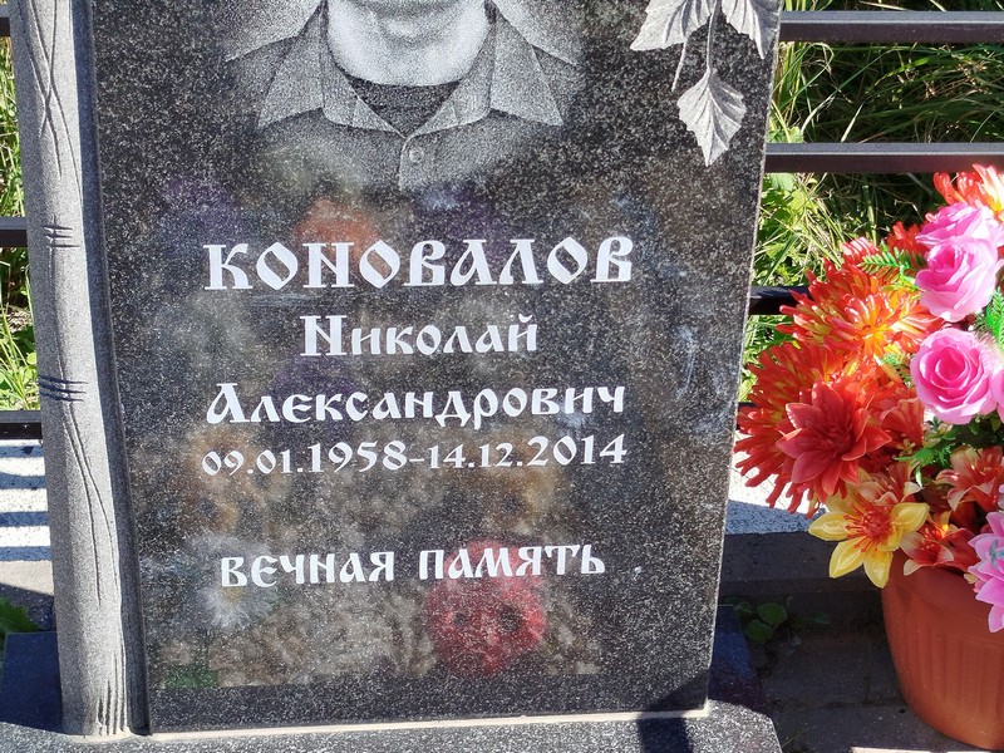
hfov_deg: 71.6
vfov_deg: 56.8
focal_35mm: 24
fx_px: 696
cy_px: 376
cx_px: 502
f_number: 1.7
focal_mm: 5.31
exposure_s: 1/327
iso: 50
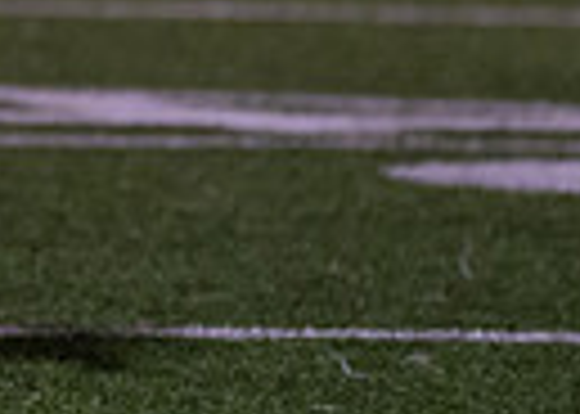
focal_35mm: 1224
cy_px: -458
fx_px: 20152
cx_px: -905
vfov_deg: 1.2
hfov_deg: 1.6
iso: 2500
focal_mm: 200
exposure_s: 1/1000
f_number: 2.8
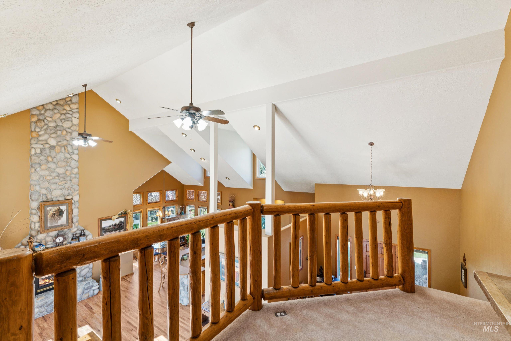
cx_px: 256
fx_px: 224
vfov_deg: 74.4
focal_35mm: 16
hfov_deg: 97.5
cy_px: 170
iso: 400
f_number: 13
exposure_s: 1/8
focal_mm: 15.8
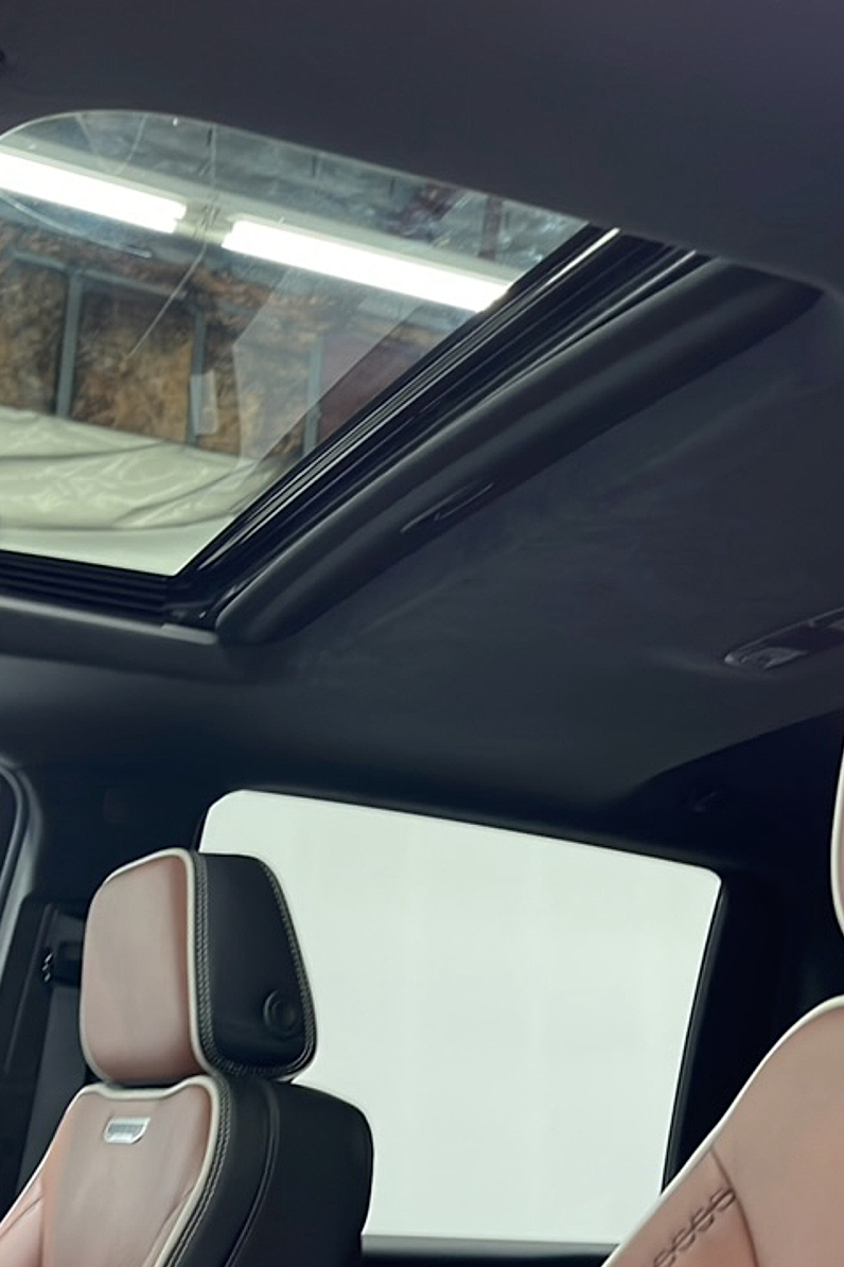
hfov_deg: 33.8
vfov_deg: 49.6
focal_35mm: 39
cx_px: 258
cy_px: 635
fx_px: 1372
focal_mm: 5.1
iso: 160
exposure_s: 1/40
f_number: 1.6
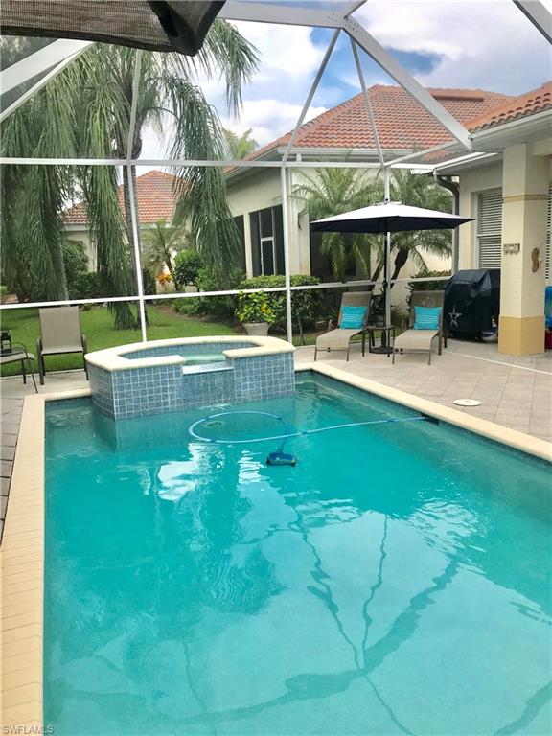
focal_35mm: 28
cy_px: 368
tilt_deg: -9.3
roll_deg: +3.0
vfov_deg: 63.4
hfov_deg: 49.7
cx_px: 276
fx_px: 595
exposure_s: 1/643
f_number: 1.8
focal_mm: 3.99
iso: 20
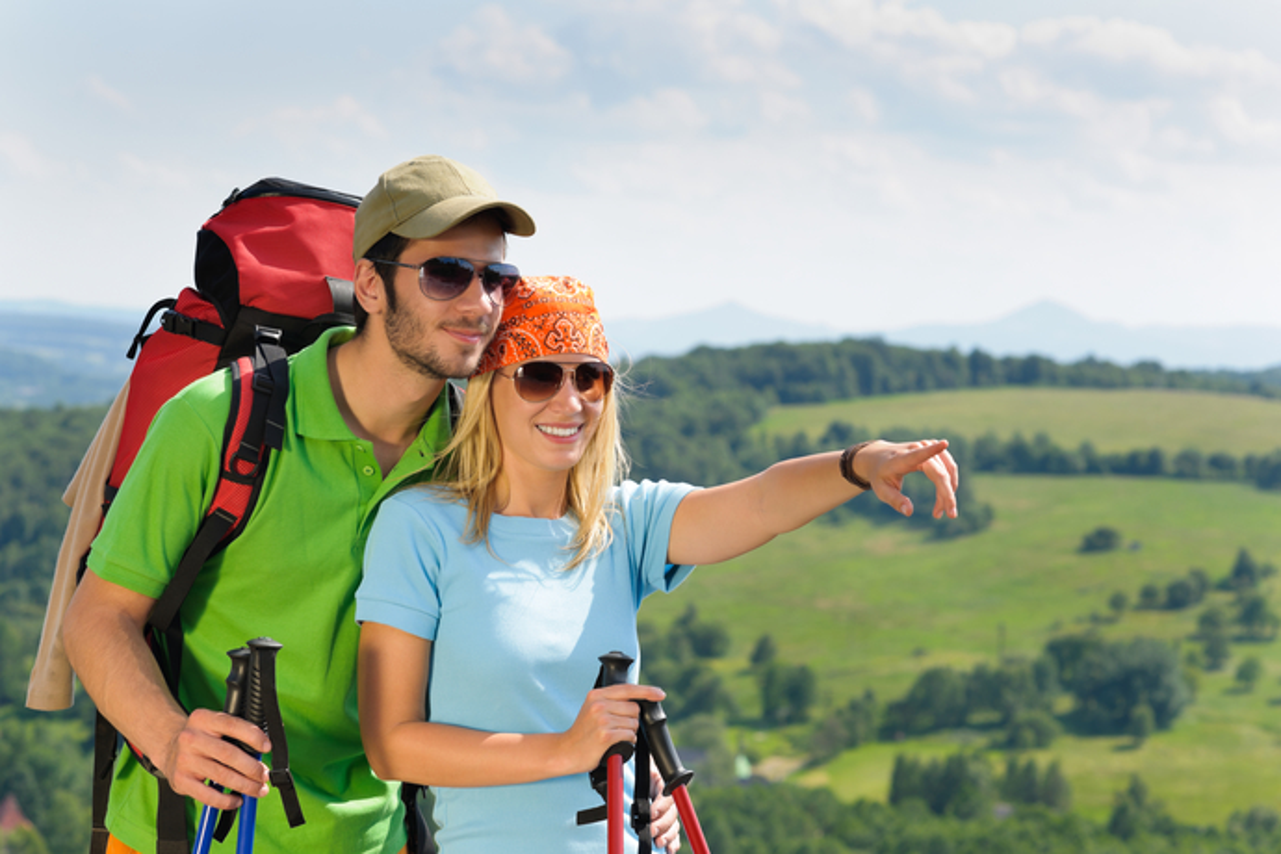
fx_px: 3024
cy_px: 427
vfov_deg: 16.1
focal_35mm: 85
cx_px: 640
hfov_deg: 23.9
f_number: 6.3
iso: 100
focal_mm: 85
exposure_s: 1/200
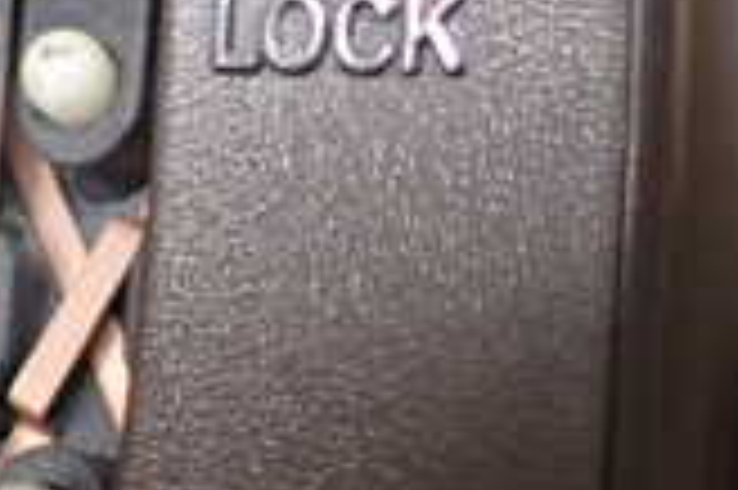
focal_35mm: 114
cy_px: 184
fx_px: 2335
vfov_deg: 12.0
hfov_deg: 17.7
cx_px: 68
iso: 250
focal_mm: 5.4
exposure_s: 1/125
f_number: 2.3
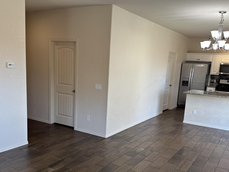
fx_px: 232
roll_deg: -3.7
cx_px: 113
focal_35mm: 35
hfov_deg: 52.6
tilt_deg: -12.7
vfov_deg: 40.4
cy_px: 109
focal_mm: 6.86
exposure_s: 1/120
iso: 125
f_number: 1.78
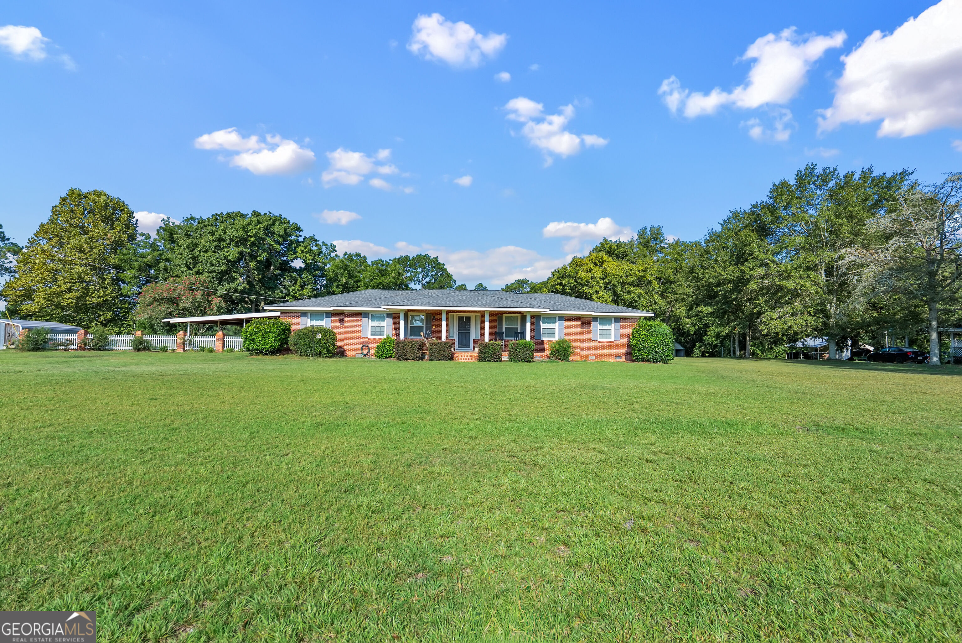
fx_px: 428
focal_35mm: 16
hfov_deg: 96.7
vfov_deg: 73.8
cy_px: 322
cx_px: 481
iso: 80
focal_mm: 16
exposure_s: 1/50
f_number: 5.6
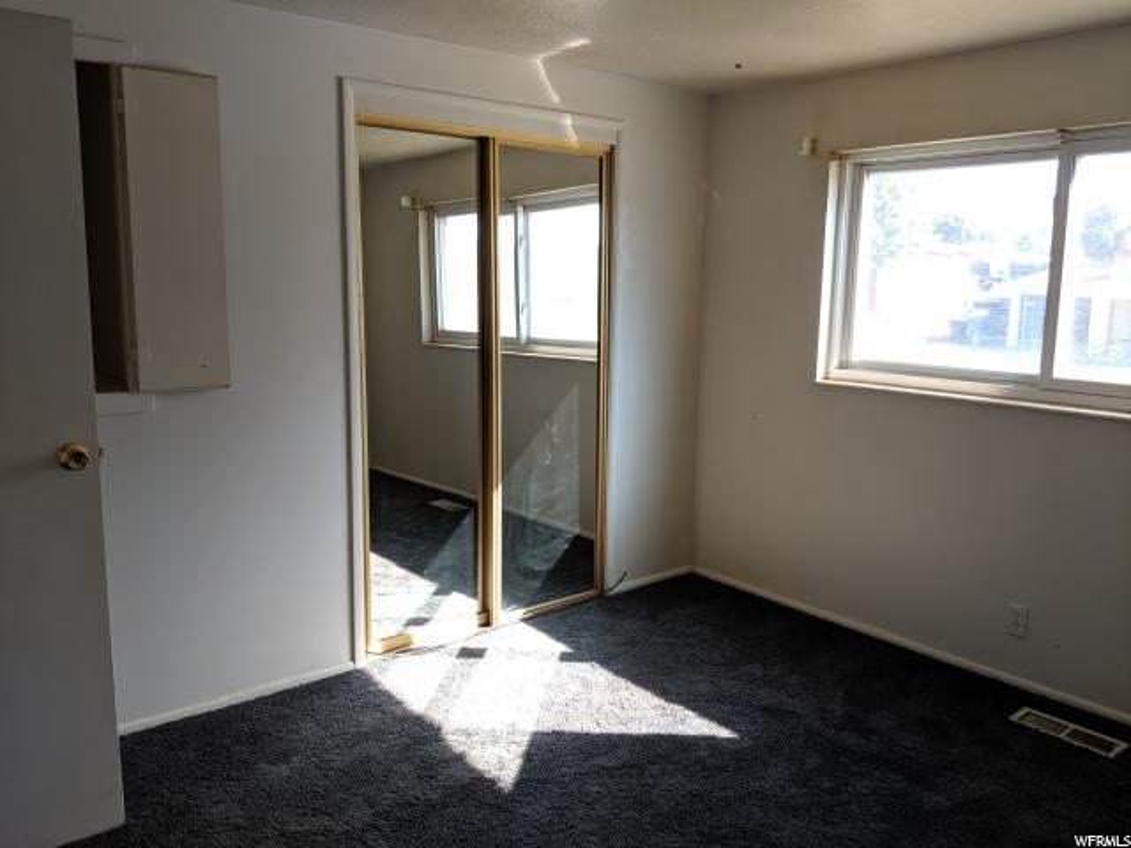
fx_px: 882
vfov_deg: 51.4
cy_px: 424
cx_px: 566
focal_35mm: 27
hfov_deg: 65.3
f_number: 1.8
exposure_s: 1/125
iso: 52
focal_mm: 4.44
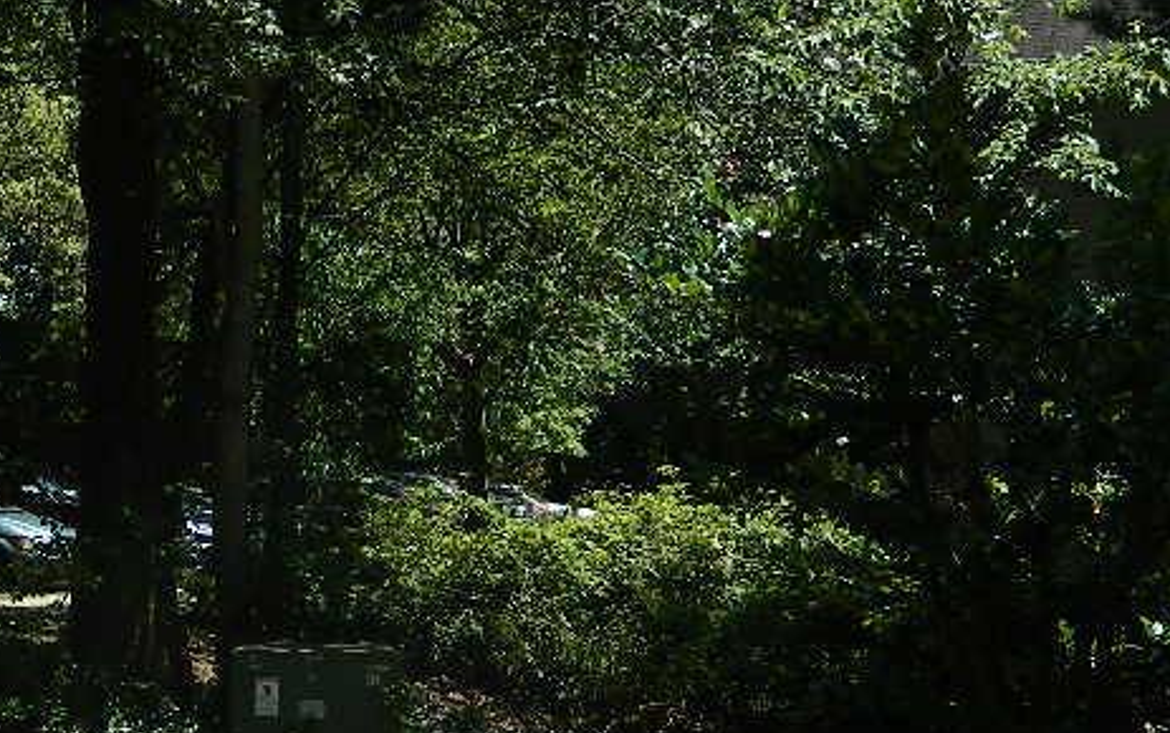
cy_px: 543
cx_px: 0
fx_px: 2616
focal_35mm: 82
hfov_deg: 24.1
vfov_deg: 15.9
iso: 80
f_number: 3.3
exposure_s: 1/500
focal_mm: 6.2
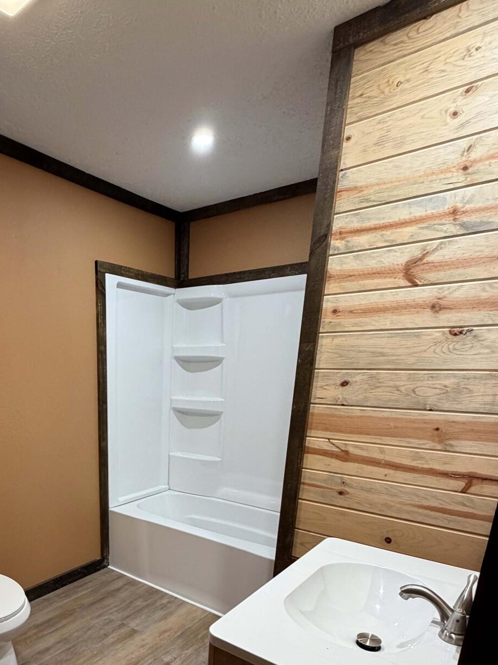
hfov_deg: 56.3
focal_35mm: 23
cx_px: 132
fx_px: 441
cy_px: 511
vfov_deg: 68.4
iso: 250
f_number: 2.2
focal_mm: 2.22
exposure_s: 1/60
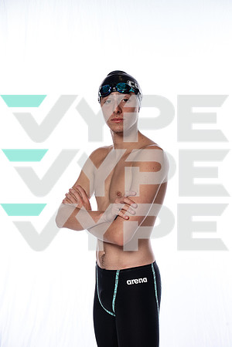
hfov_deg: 19.5
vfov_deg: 28.8
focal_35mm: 70
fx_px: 677
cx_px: 116
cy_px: 174
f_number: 8
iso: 640
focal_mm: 70
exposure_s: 1/250
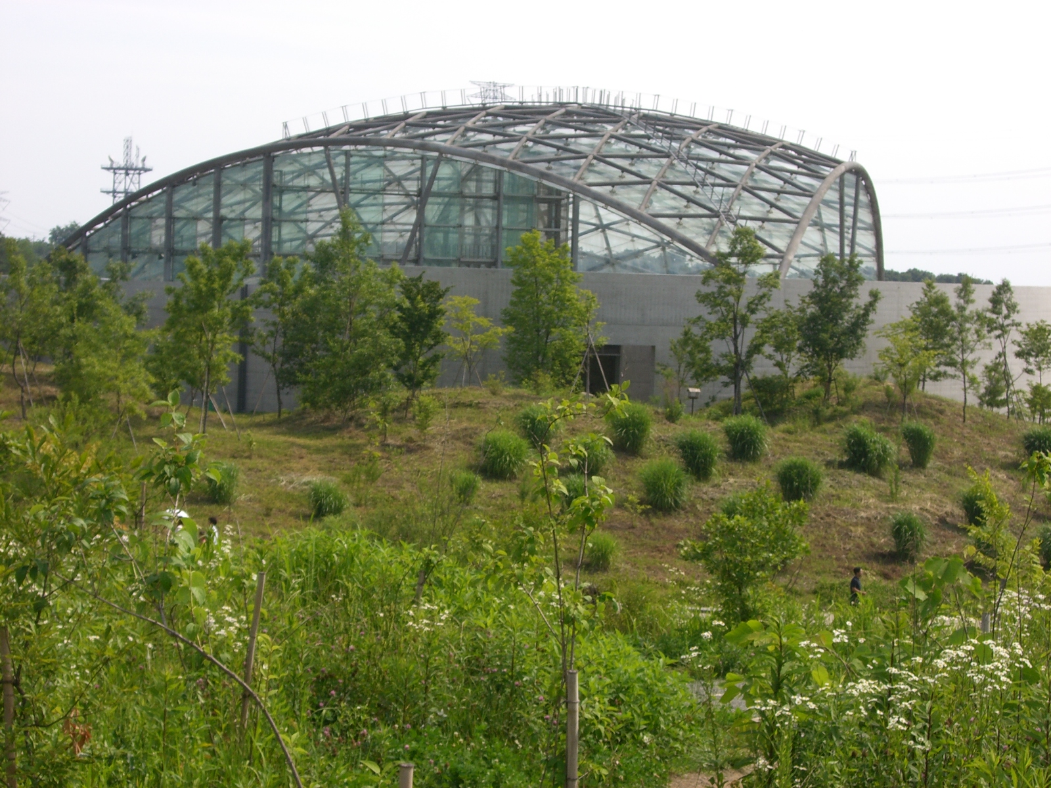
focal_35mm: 79
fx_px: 2399
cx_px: 526
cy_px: 394
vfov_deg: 18.7
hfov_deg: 24.7
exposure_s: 1/200
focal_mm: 12.8
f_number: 6.5
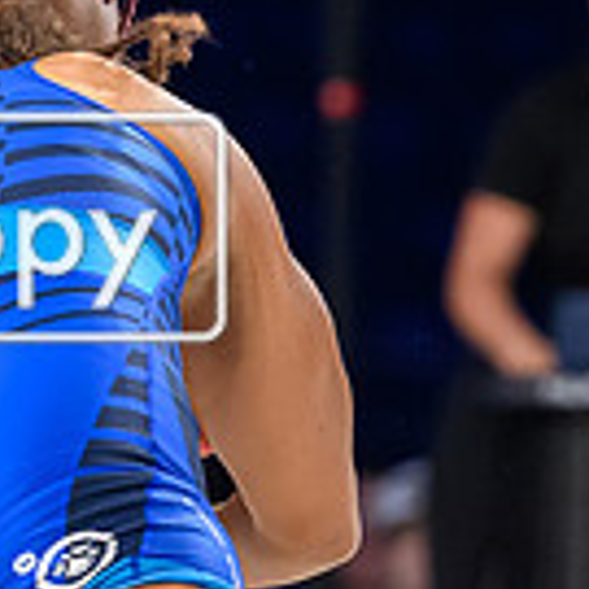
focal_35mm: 729
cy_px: 4
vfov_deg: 2.4
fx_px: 14034
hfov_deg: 2.4
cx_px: -81
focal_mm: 135
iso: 4000
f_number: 2.8
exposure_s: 1/800
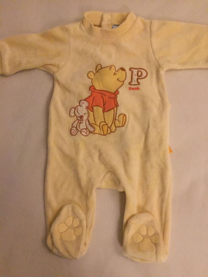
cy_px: 138
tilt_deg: -81.6
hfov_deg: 48.2
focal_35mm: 29
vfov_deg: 61.7
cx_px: 104
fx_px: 232
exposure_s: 1/17
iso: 400
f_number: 2.2
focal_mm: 4.15
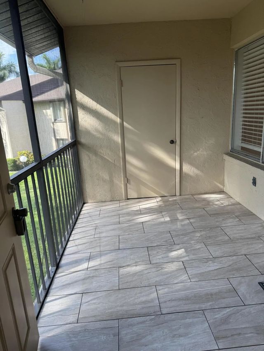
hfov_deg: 56.8
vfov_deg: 71.6
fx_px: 244
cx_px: 132
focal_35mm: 24
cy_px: 176
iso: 64
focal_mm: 6.76
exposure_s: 1/252
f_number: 1.78
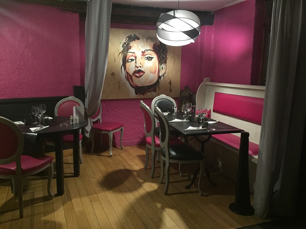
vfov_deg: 48.2
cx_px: 153
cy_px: 114
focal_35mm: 29
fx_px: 256
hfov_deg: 61.7
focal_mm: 4.15
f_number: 2.2
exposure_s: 1/25
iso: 250
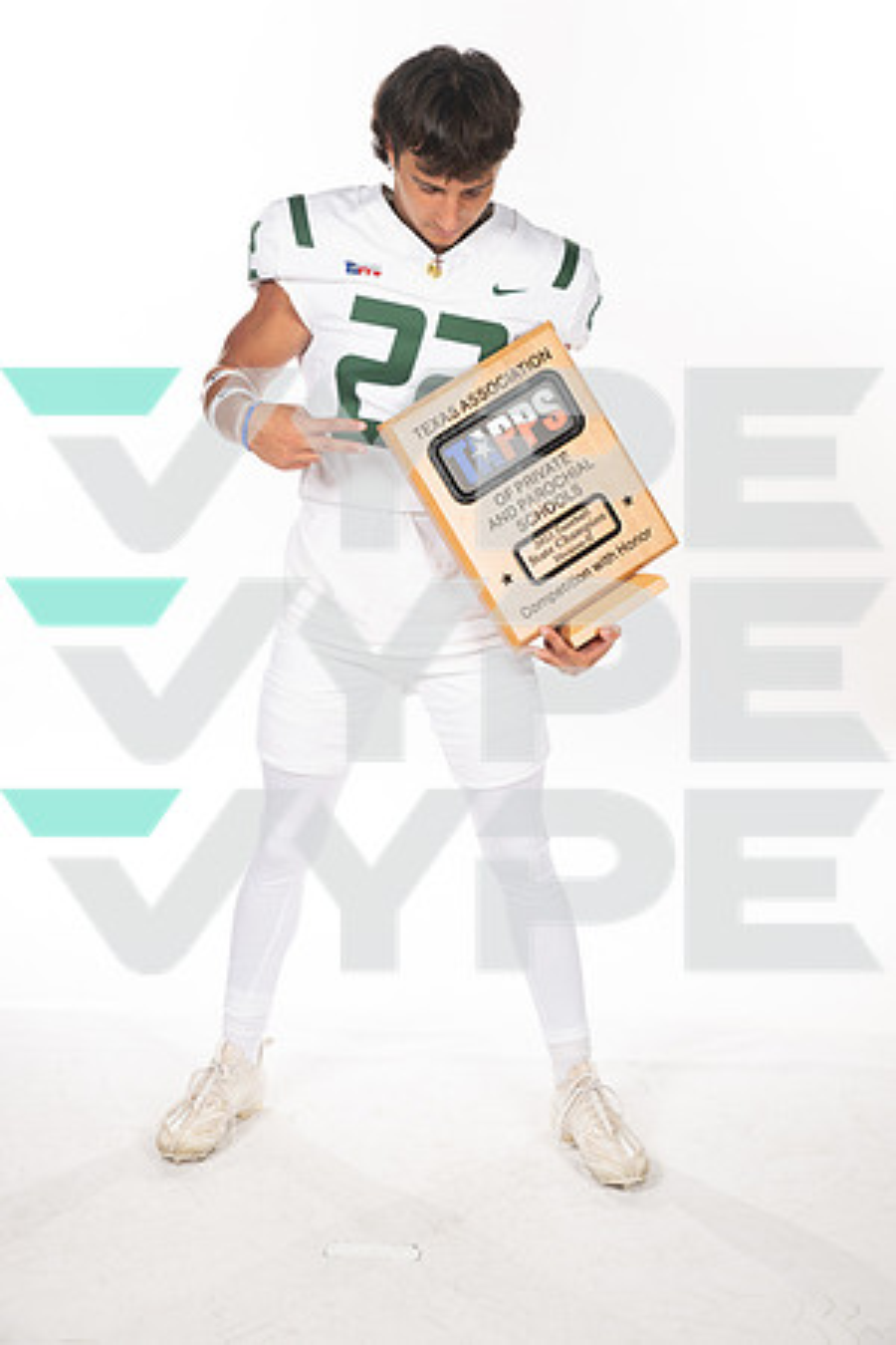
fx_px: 2053
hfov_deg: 24.6
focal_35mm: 55
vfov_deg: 36.2
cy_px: 672
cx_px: 448
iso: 640
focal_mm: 55
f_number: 8
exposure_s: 1/400
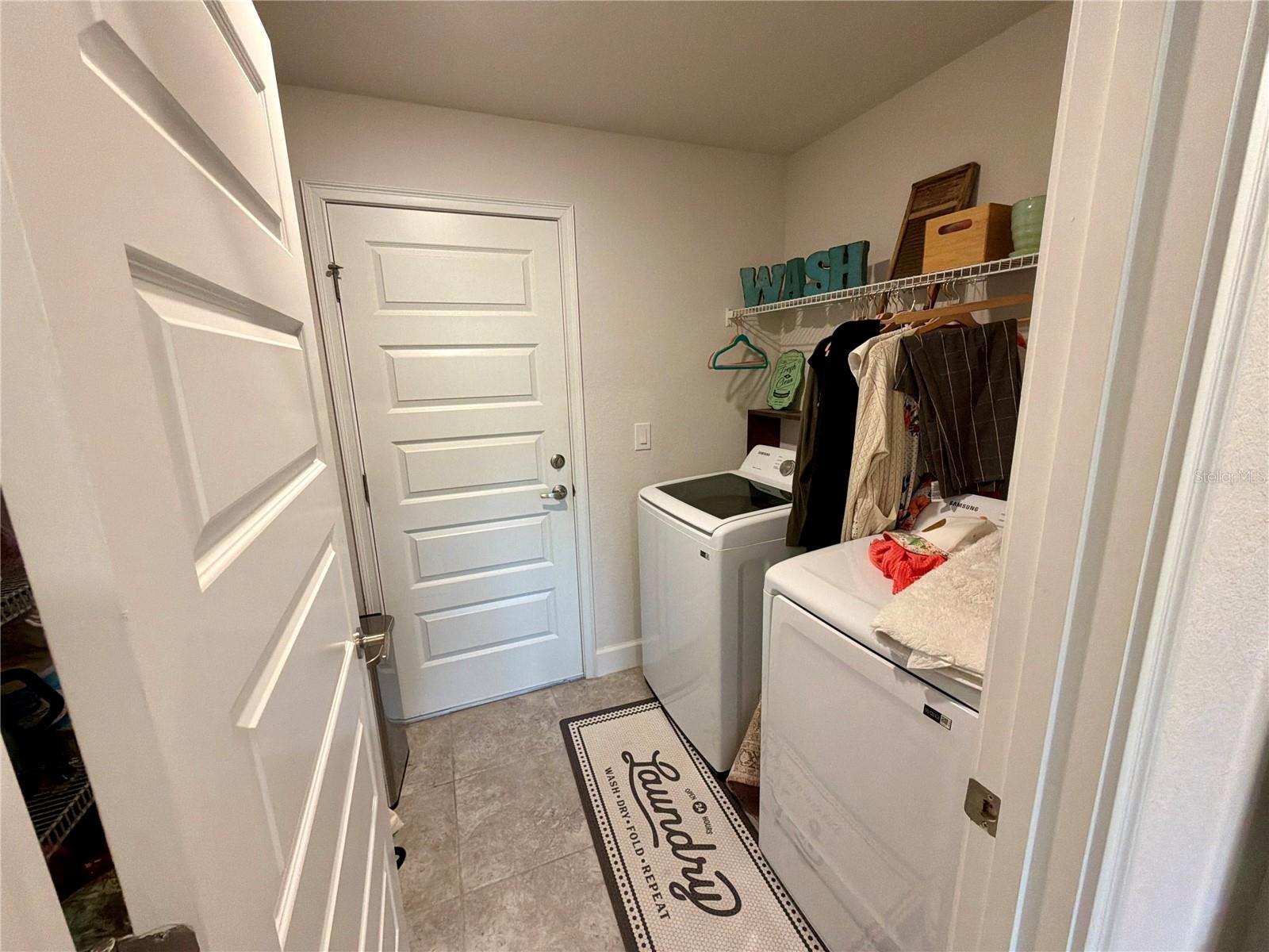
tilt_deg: -11.2
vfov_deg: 85.7
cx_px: 634
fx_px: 513
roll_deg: +2.1
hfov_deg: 102.1
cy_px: 476
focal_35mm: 14
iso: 250
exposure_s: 1/60
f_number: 2.2
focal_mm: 2.22
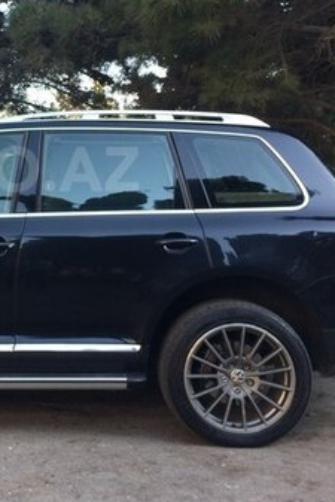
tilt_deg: +0.6
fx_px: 823
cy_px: 169
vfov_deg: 33.6
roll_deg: +0.0
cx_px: -13
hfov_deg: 22.0
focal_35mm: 59
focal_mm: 4.15
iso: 32
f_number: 2.2
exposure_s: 1/110
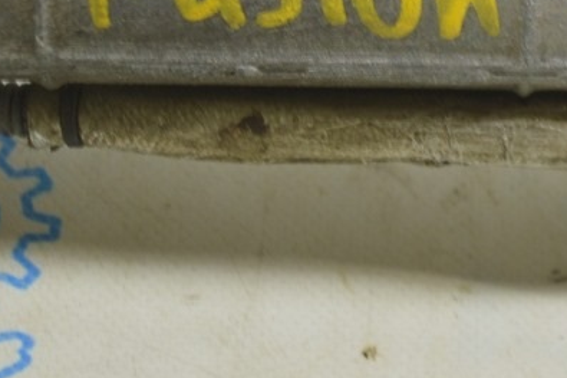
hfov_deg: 10.2
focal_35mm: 202
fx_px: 3180
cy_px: -50
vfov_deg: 6.8
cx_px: 469
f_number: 5.6
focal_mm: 52
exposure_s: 1/20
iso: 400
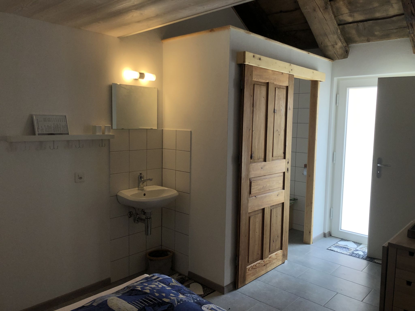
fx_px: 336
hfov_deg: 63.4
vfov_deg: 49.7
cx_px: 208
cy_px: 156
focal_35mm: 28
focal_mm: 4
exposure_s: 1/100
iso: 40
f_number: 1.8
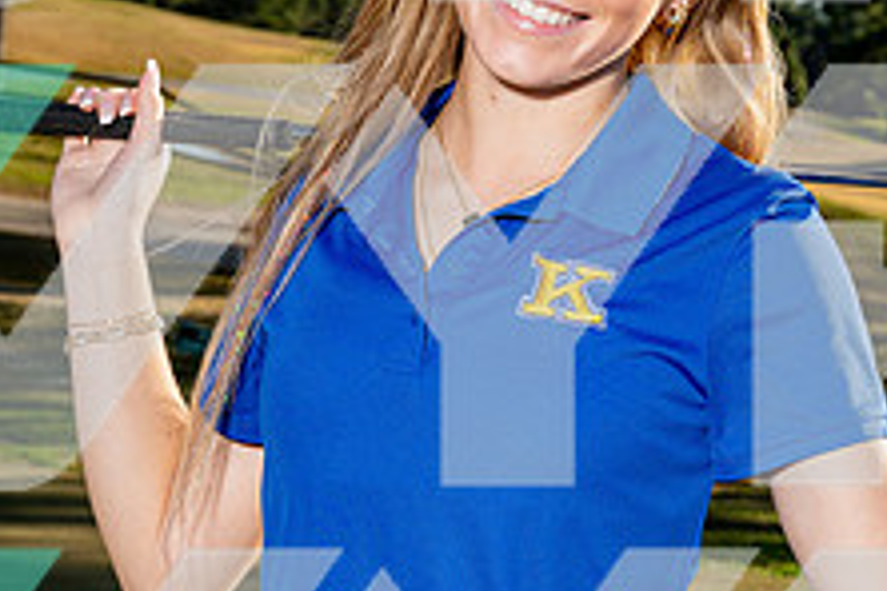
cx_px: 675
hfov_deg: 16.6
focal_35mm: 123
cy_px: 278
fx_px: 3030
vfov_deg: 11.1
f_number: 8
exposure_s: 1/250
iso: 100
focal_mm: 47
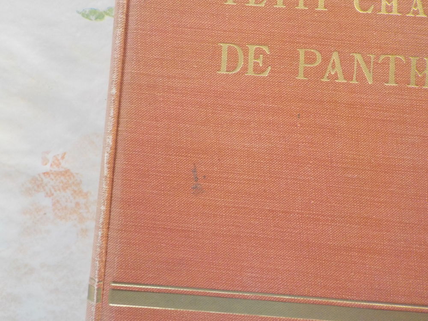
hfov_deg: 60.0
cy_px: 160
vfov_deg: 46.8
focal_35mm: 30
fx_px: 371
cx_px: 214
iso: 400
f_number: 3.3
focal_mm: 4.1
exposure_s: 1/20
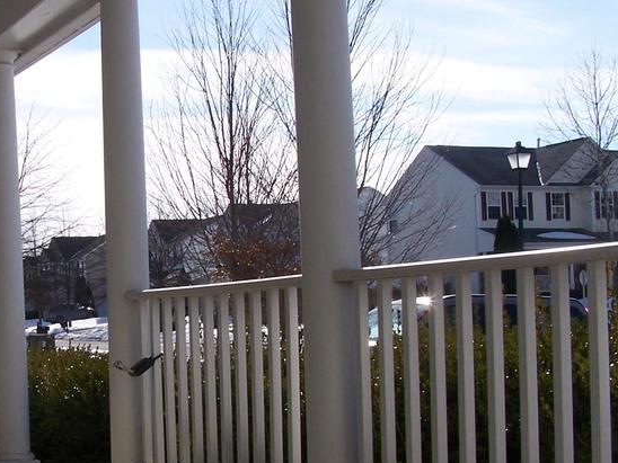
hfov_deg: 26.9
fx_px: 1268
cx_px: 131
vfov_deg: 20.7
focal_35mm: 71
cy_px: 306
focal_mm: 6.3
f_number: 5.6
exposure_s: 1/500
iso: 80
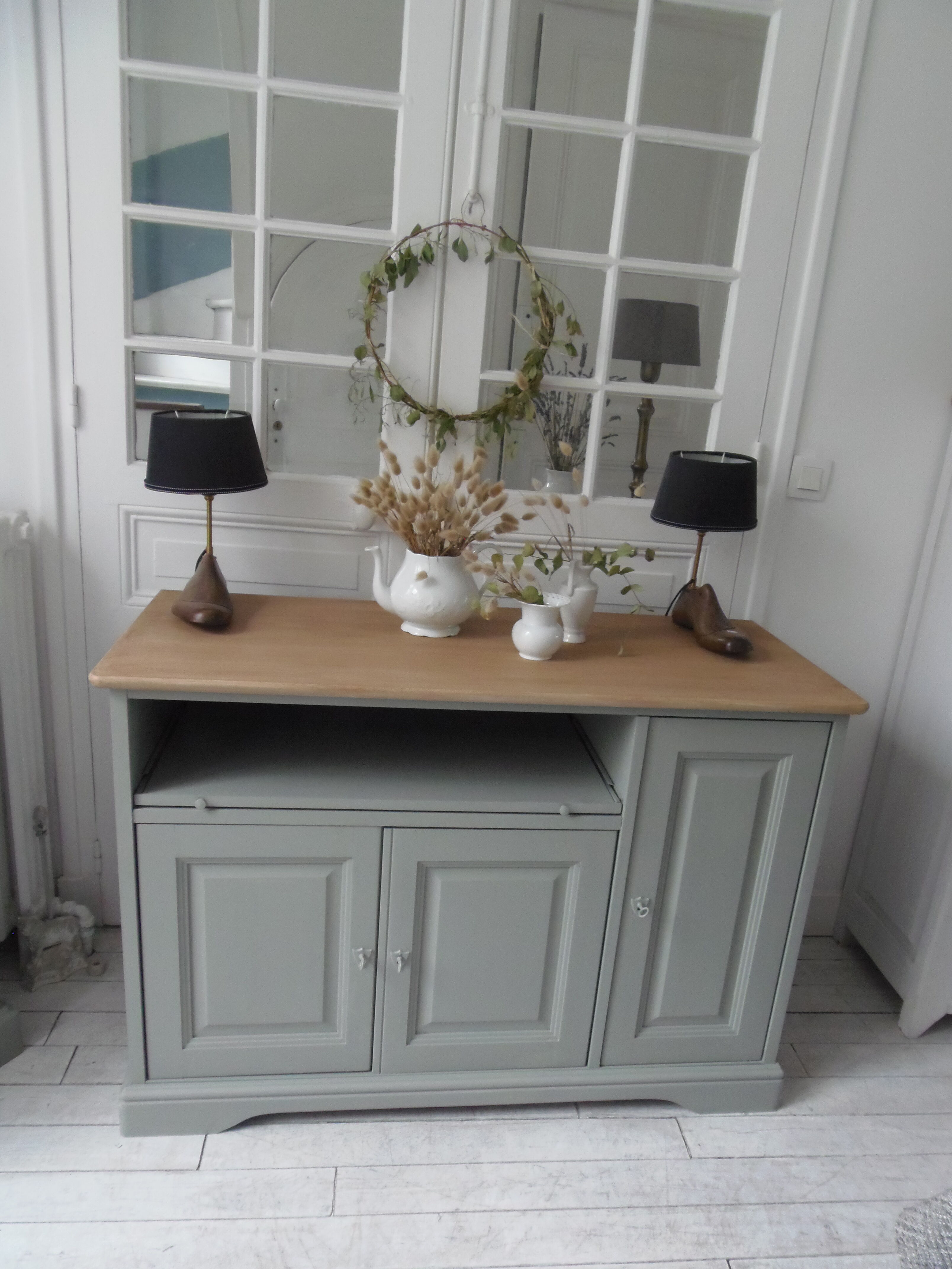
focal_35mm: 24
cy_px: 634
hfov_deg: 56.8
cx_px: 476
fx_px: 880
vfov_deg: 71.6
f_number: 2.9
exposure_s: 1/30
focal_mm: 4.3
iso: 250
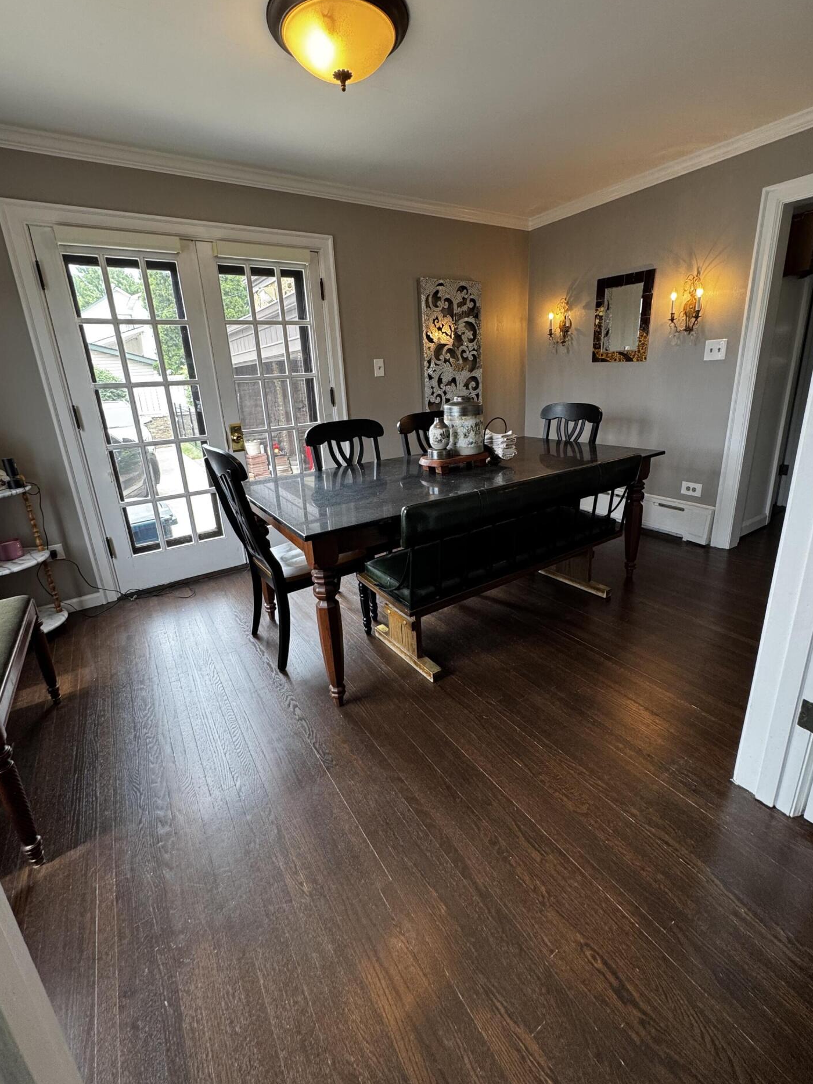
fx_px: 470
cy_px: 509
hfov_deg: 81.7
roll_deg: +3.4
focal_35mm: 15
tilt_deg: -16.5
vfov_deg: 98.1
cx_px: 406
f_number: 2.2
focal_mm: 2.22
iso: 160
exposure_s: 1/120
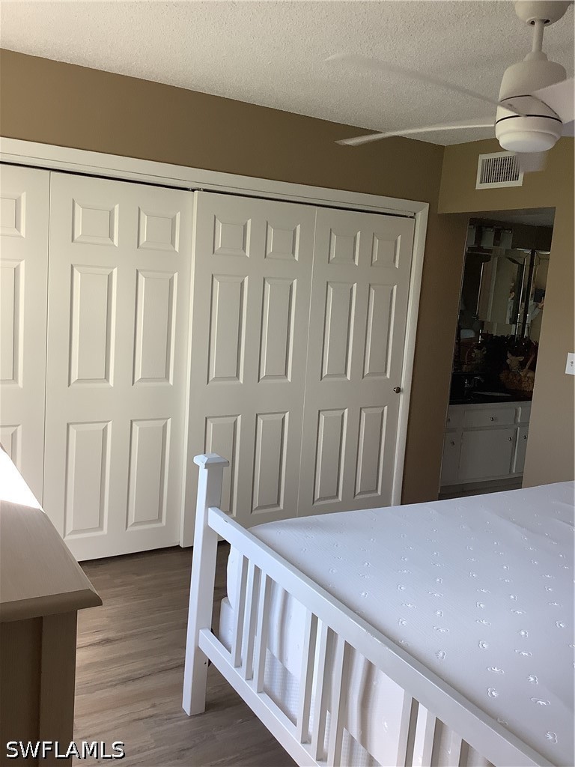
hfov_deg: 45.4
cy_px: 384
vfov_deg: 58.4
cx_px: 288
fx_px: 687
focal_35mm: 31
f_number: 2.4
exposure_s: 1/100
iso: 80
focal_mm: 3.3
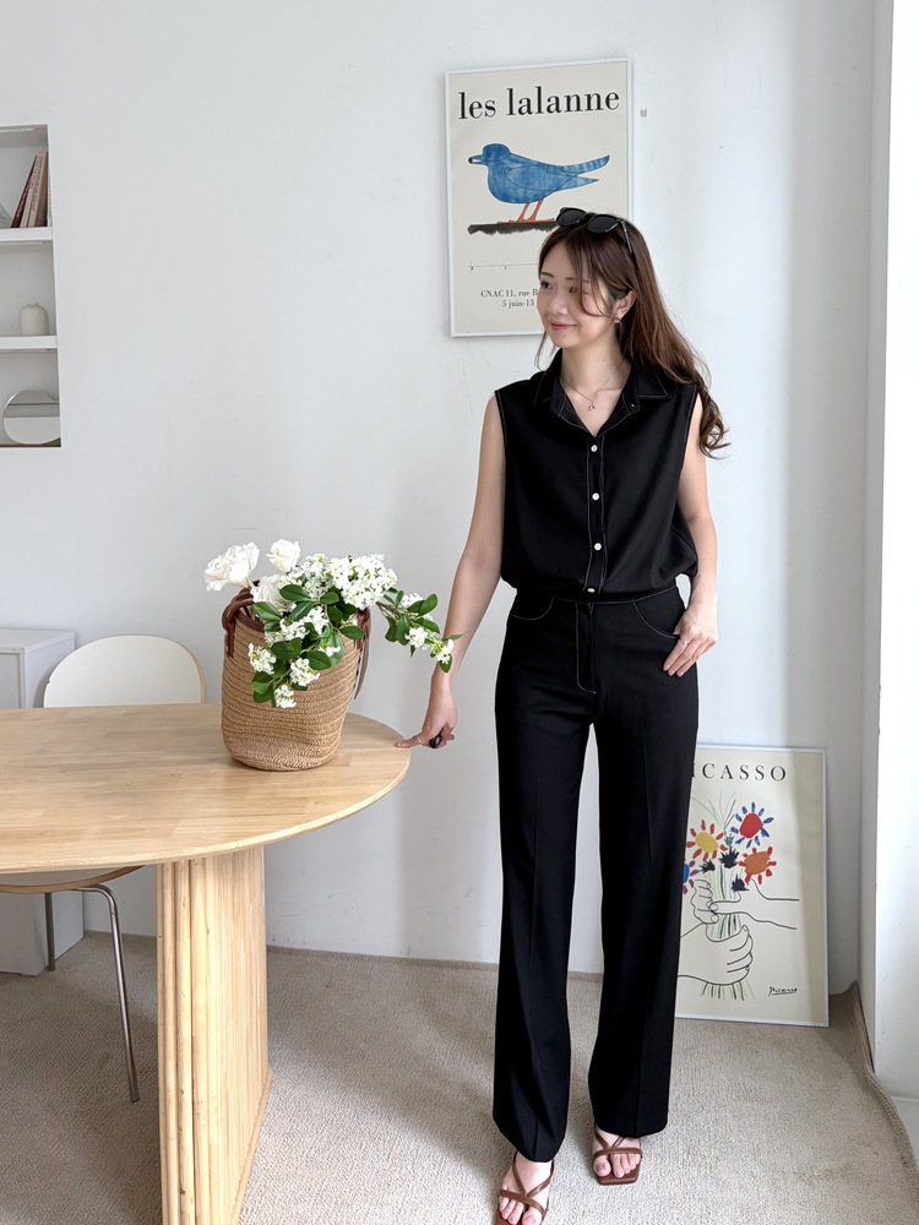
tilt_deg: -3.9
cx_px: 460
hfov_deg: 53.1
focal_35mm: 26
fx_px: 920
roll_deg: +0.1
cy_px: 612
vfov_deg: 67.3
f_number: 1.6
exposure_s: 1/120
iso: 125
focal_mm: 5.96
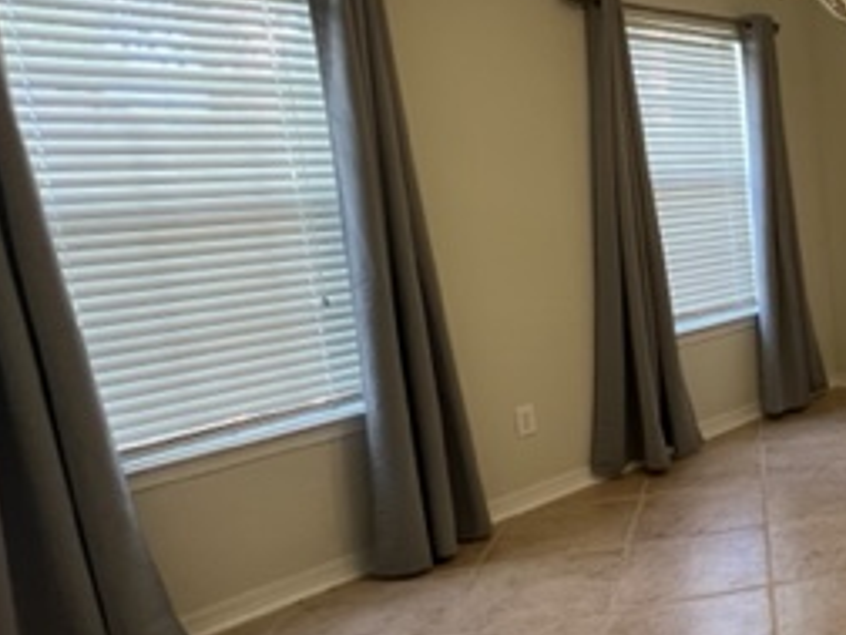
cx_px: 997
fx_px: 807
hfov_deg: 40.4
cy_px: 296
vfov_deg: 42.9
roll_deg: +2.0
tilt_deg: -8.8
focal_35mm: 33
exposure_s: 1/60
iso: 125
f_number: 1.8
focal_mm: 1.57
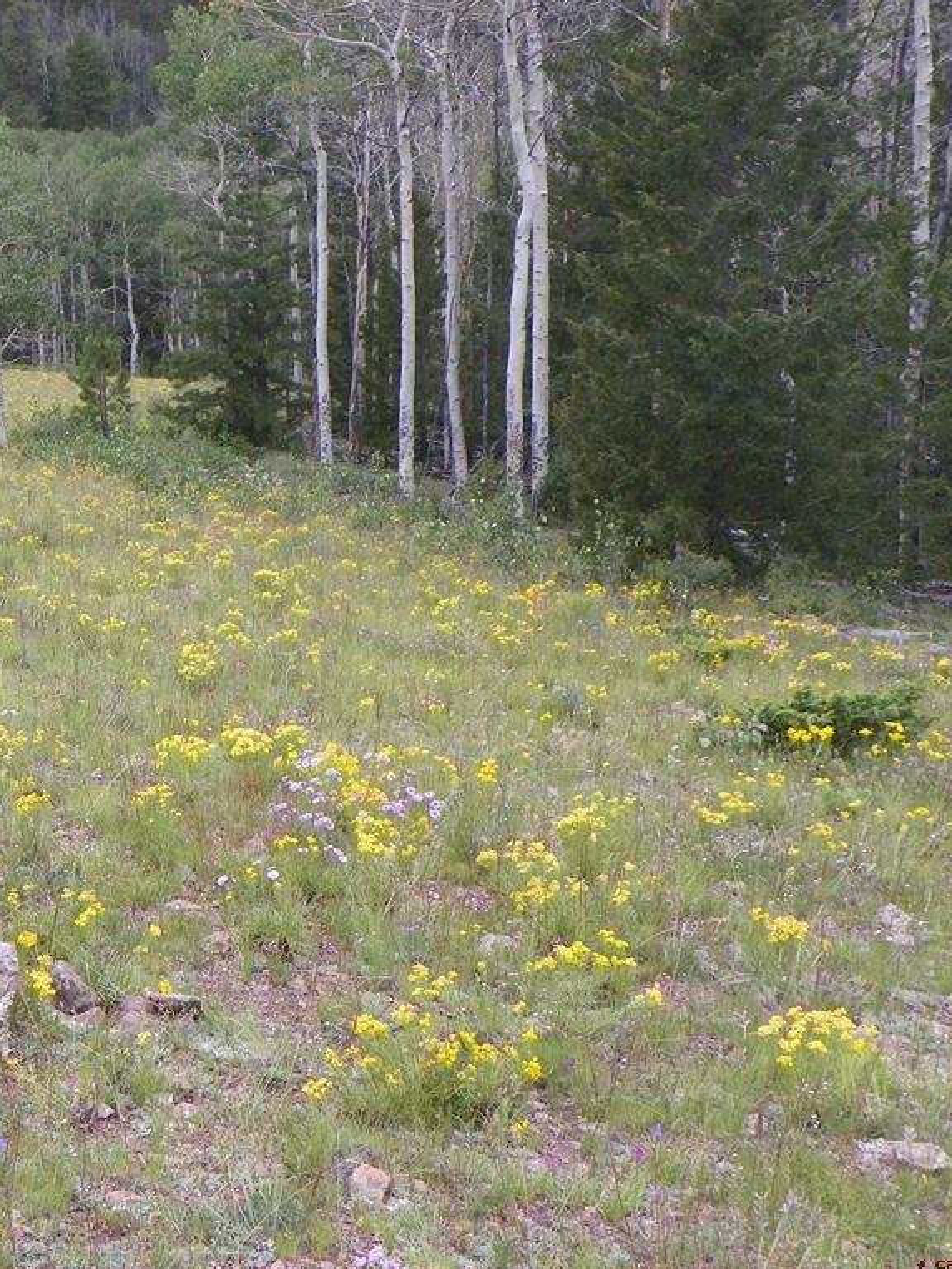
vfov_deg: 34.9
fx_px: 2015
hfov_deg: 25.9
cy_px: 634
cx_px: 131
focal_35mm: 55
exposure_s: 1/200
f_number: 4
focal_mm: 7.3
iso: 64
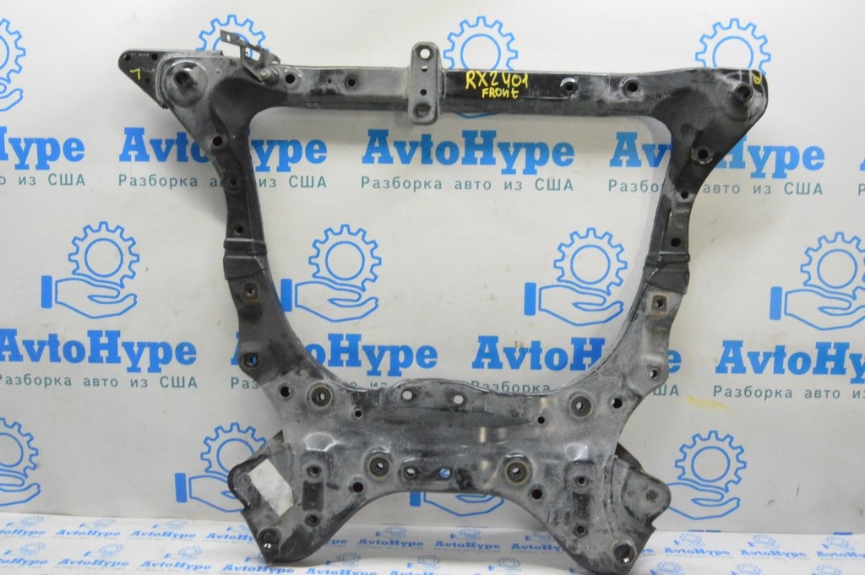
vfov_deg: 43.5
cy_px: 288
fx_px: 720
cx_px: 432
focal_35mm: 30
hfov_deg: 62.0
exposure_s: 1/20
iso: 6400
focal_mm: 20
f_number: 20
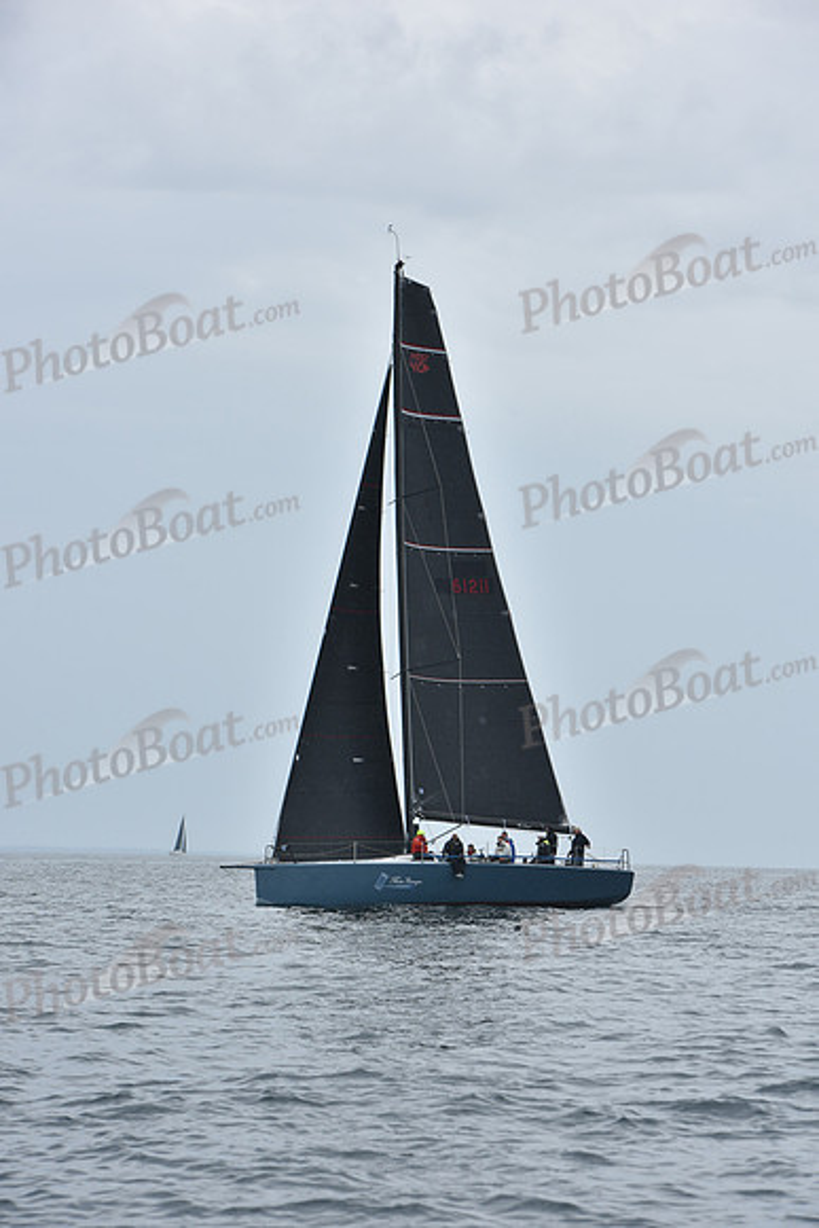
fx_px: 3956
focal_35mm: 116
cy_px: 614
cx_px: 410
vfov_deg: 17.6
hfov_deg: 11.8
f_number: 9
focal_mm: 116
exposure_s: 1/800
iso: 250
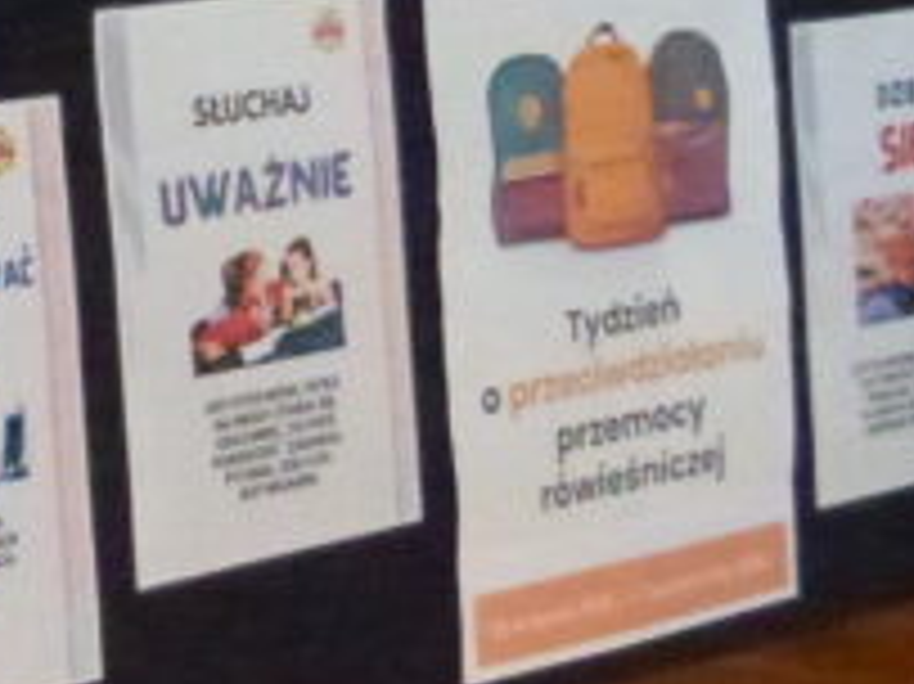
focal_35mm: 136
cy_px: 162
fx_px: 3589
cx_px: 5
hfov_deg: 14.3
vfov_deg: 10.9
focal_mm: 4.7
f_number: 2.8
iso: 1600
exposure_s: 1/250
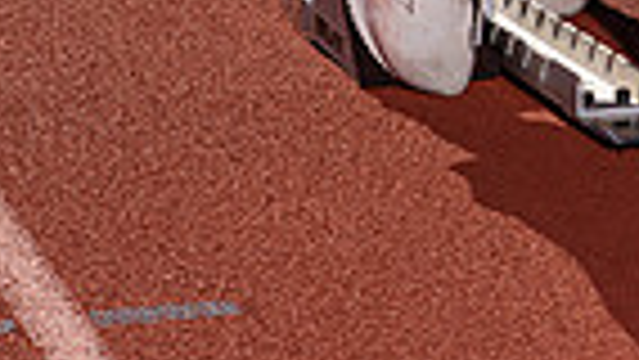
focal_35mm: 229
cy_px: -504
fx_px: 3882
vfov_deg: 5.2
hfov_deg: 9.4
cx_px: 495
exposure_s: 1/250
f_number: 9
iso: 100
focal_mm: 69
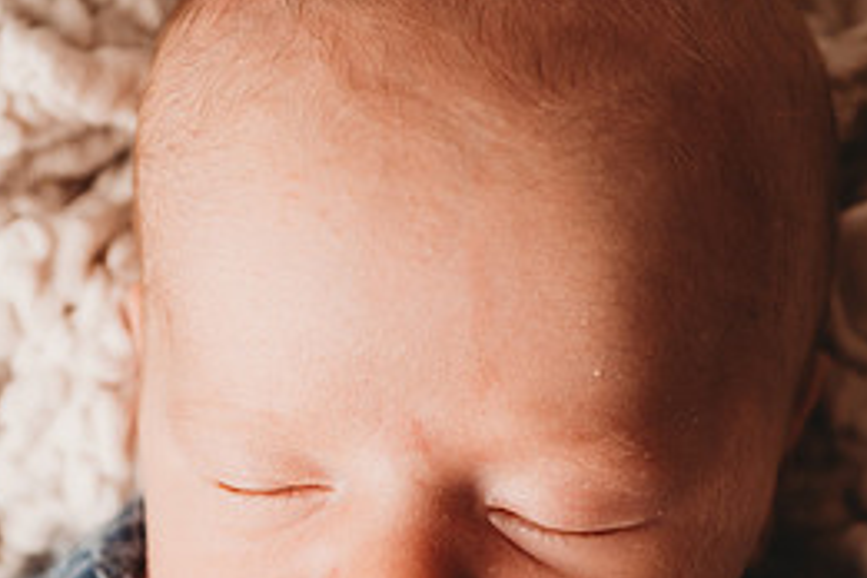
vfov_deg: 12.2
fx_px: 2673
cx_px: 438
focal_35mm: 111
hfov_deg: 18.4
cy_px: 626
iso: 100
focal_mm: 50
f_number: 4
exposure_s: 1/160
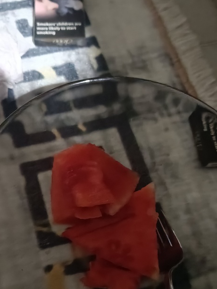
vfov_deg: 50.3
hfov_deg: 39.6
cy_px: 195
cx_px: 116
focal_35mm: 36
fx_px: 301
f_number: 1.88
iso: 11846
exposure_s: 1/14.3
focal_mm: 5.59
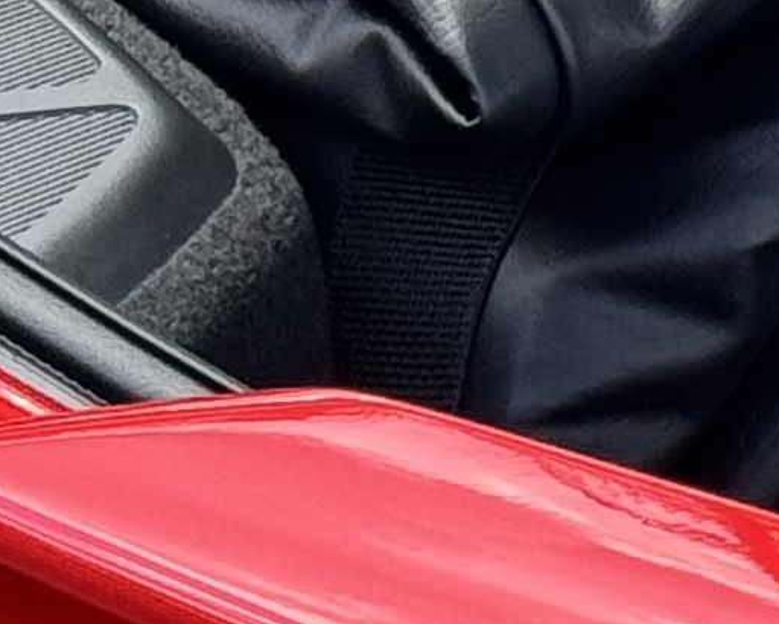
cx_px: 1578
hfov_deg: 5.1
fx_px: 8511
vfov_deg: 4.2
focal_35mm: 369
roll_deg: -0.7
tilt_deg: -32.6
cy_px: -478
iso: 64
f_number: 1.78
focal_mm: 6.76
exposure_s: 1/1193
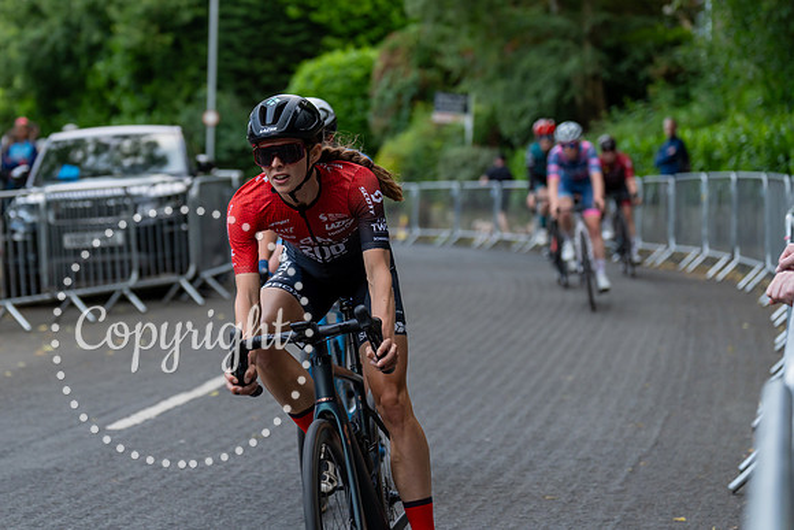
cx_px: 268
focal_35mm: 106
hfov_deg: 19.2
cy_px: 179
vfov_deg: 12.9
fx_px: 2340
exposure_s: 1/500
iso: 640
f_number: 2.8
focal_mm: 80
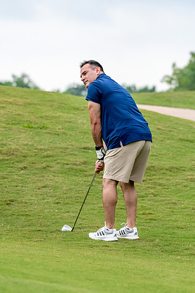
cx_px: 98
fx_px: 2437
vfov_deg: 6.9
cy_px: 146
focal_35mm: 300
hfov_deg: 4.6
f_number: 5.6
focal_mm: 200
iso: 1800
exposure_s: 1/2000
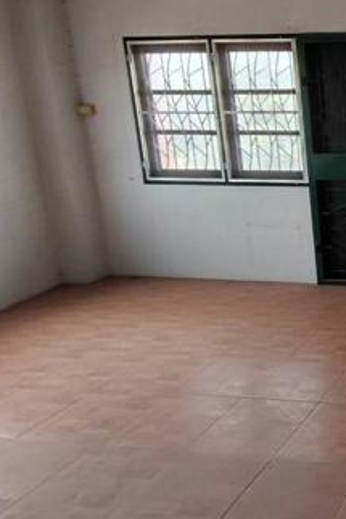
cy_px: 198
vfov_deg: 55.2
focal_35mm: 34
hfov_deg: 27.4
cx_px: 515
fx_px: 491
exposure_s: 1/100
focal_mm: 1.67
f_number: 2.2
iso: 76
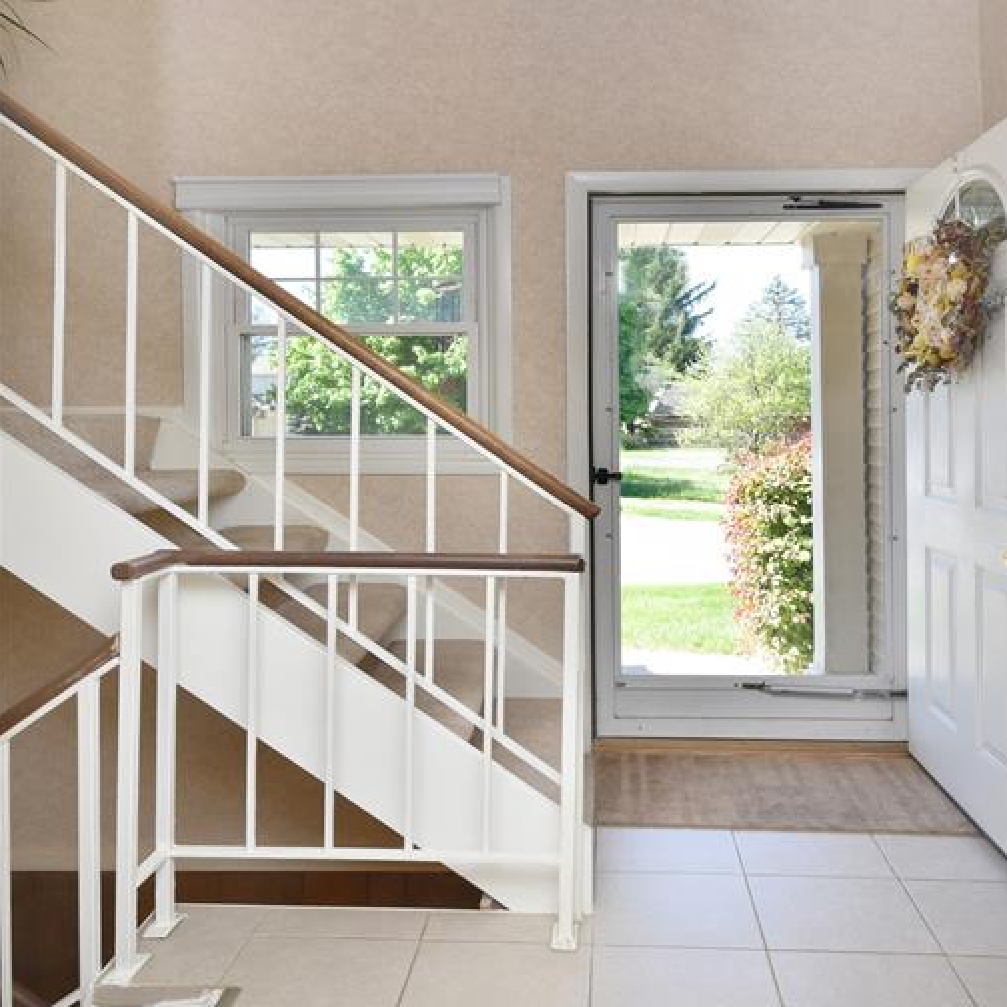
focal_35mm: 22
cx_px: 509
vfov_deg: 67.7
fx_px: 724
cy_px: 336
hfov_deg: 69.6
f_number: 10
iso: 400
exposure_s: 1/60
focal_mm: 17
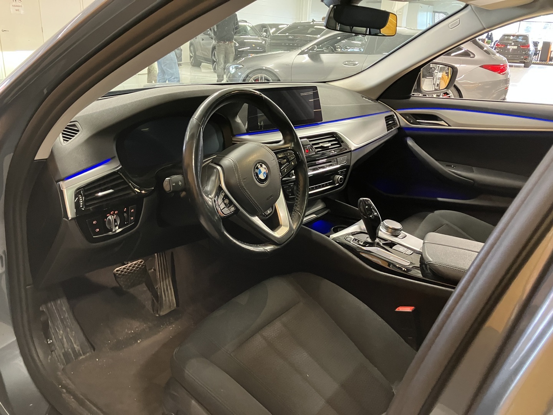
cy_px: 208
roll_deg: -2.4
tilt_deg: -19.0
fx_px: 447
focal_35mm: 28
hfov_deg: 63.4
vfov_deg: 49.7
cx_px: 276
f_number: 1.8
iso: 320
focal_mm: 3.99
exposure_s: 1/24
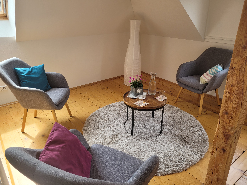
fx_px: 186
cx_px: 124
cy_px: 92
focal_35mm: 26
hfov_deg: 67.3
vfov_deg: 53.1
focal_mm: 5.4
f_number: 1.8
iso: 40
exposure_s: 1/112
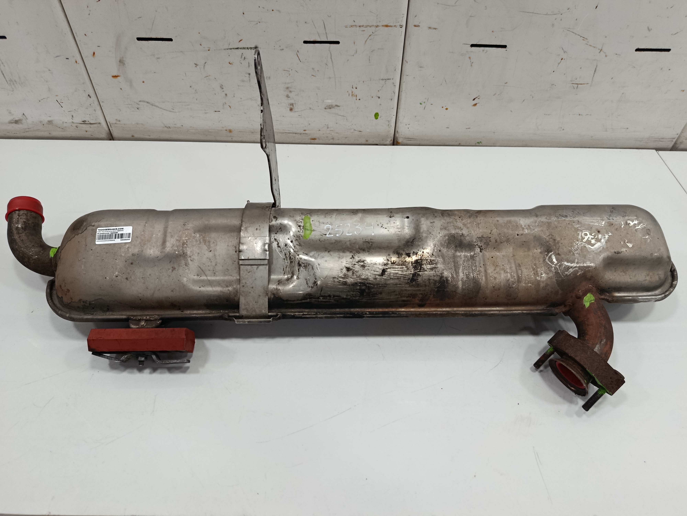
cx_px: 344
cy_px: 258
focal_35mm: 24
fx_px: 476
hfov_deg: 71.6
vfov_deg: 56.8
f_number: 1.7
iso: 946
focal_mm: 5.24
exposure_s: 1/100
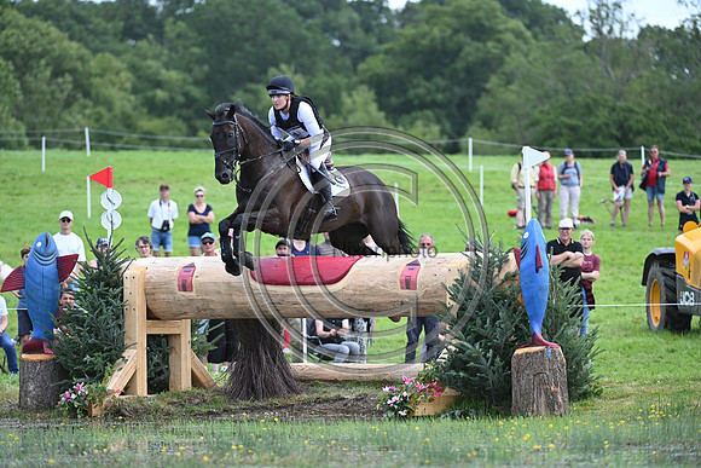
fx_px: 5258
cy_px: 234
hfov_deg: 7.6
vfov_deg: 5.1
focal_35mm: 270
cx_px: 350
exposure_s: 1/1600
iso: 900
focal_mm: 270
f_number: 5
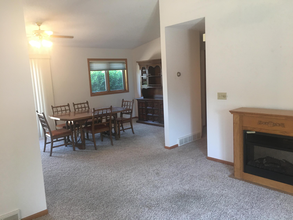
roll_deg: +3.2
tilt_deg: -5.6
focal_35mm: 29
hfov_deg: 61.7
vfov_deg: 48.2
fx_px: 245
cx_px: 146
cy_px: 110
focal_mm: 4.15
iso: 40
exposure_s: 1/15
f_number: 2.2
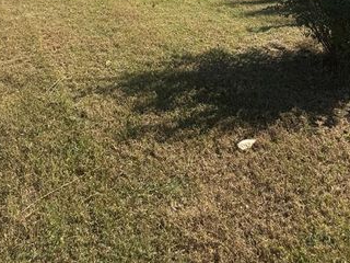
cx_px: 159
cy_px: -89
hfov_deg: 38.2
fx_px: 506
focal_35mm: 50
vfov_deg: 24.8
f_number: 1.78
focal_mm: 6.76
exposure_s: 1/2506
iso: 80
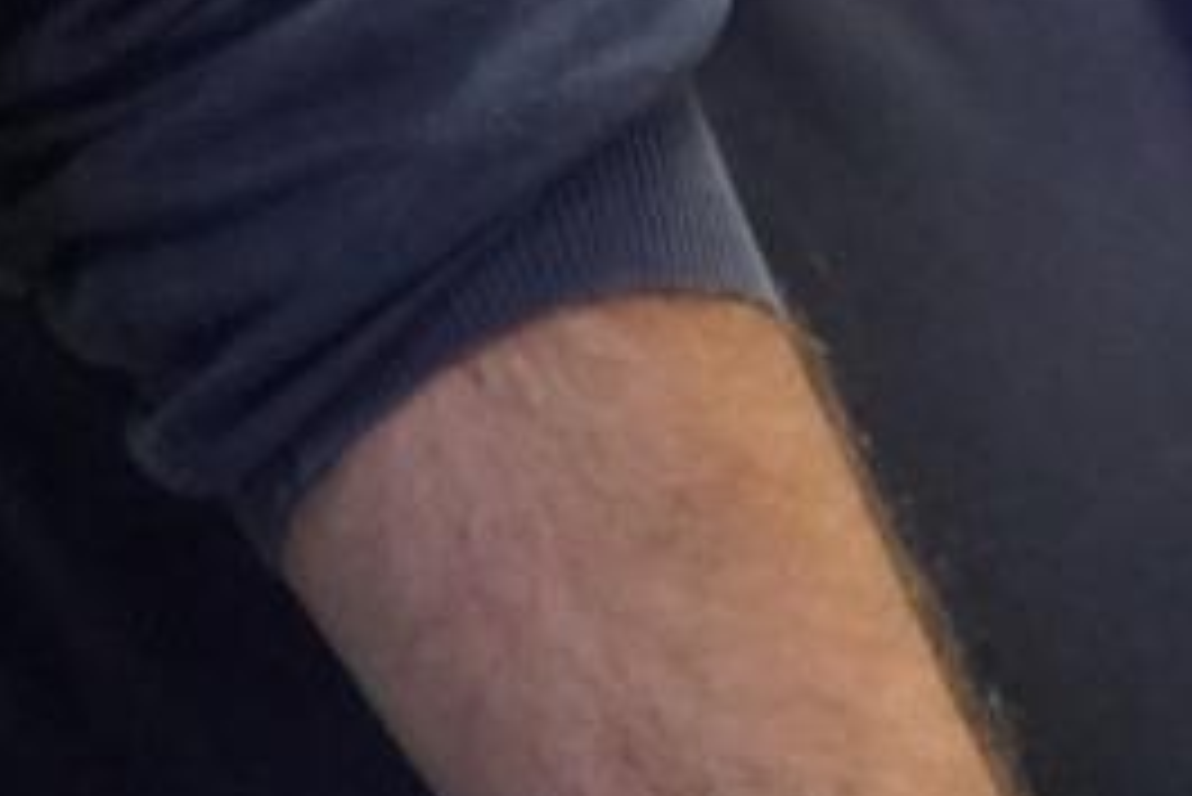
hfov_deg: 7.8
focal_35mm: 265
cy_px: -1511
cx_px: 648
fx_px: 8779
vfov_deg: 5.0
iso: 2500
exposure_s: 1/160
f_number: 4
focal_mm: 26
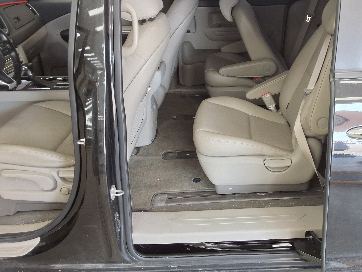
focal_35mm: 38
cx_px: 243
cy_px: 98
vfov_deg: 37.4
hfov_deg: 48.1
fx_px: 397
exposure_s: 1/60
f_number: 1.9
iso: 40
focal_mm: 2.91
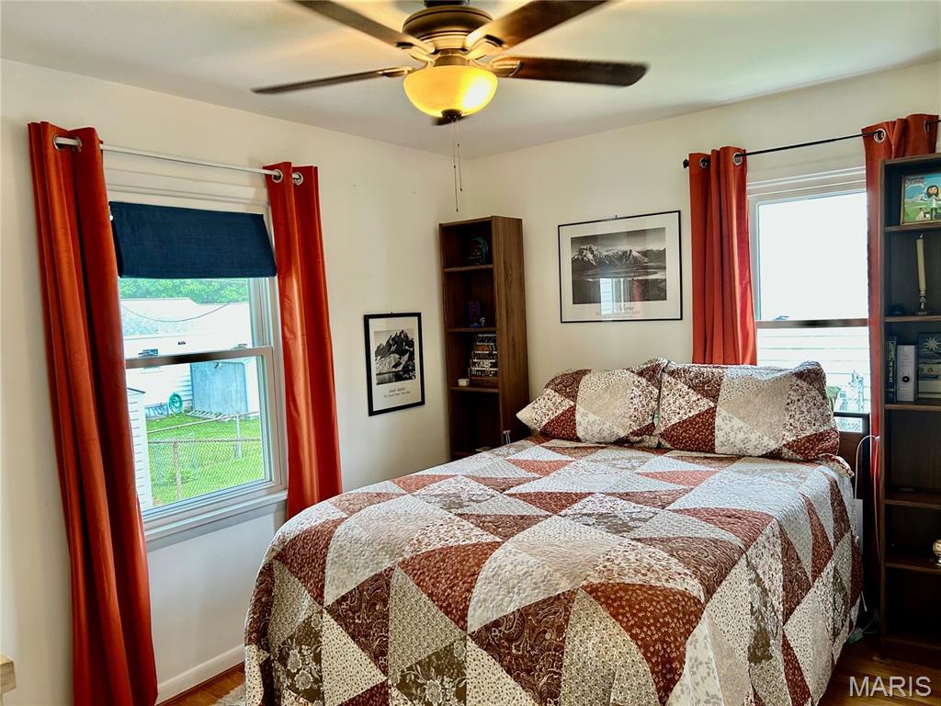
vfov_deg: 53.1
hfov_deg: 67.3
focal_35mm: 26
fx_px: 707
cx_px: 470
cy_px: 353
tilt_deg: -4.3
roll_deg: +3.7
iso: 100
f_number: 1.5
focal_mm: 5.7
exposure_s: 1/120
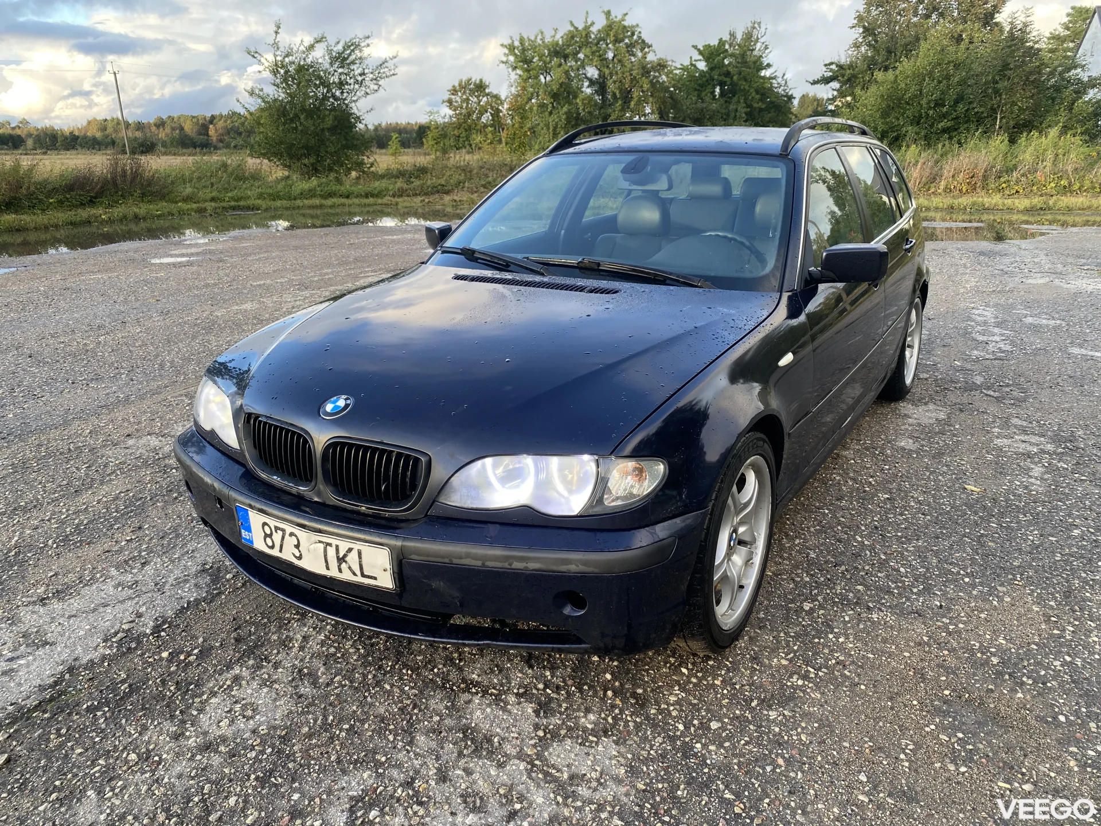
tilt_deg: -18.1
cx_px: 550
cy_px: 413
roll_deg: +0.7
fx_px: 827
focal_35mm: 26
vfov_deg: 53.1
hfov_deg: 67.3
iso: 40
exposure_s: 1/122
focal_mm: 4.25
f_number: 1.8
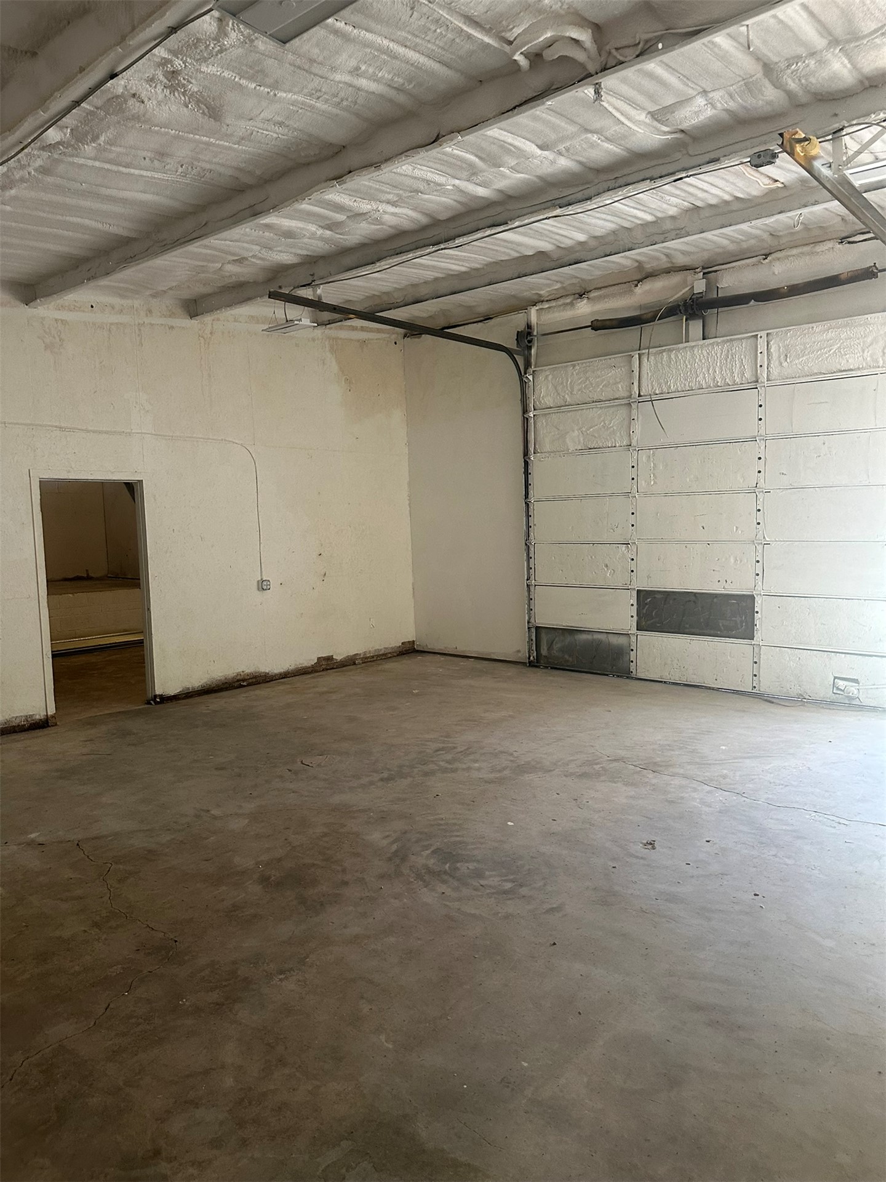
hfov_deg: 56.8
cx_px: 443
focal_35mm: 24
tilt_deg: -5.8
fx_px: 819
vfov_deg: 71.6
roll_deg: +0.6
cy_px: 591
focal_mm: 6.86
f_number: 1.78
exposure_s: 1/60
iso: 320
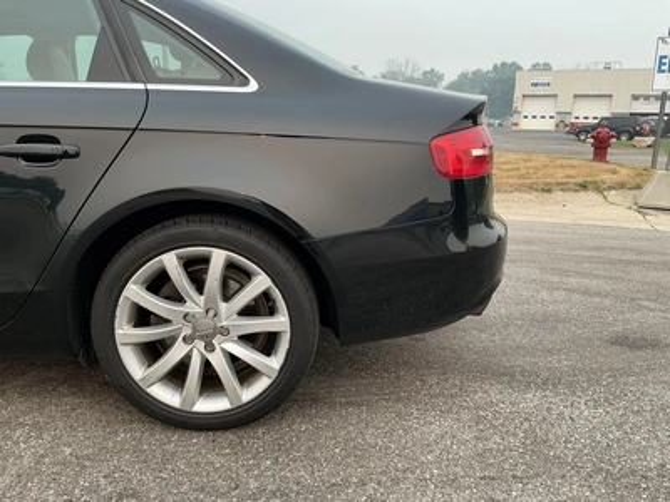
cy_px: 251
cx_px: 335
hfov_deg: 63.4
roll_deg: -0.8
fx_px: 542
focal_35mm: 28
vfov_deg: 49.7
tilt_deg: -12.0
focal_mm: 3
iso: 20
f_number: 1.8
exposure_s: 1/238
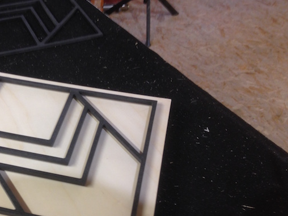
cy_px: 166
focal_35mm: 52
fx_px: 433
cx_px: 66
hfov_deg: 35.8
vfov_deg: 27.6
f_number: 2.4
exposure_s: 1/20
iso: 50
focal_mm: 4.12
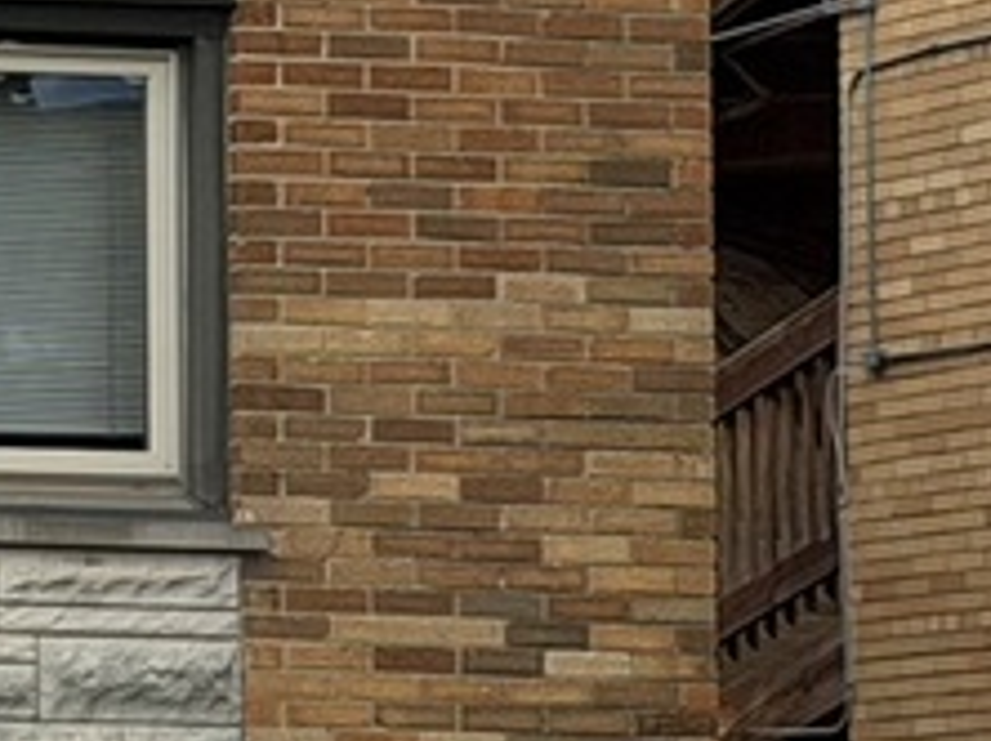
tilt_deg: +4.0
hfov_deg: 5.9
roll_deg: -0.4
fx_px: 8922
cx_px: -2134
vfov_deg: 4.8
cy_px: 442
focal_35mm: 312
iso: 64
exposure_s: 1/1931
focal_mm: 6.76
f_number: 1.78
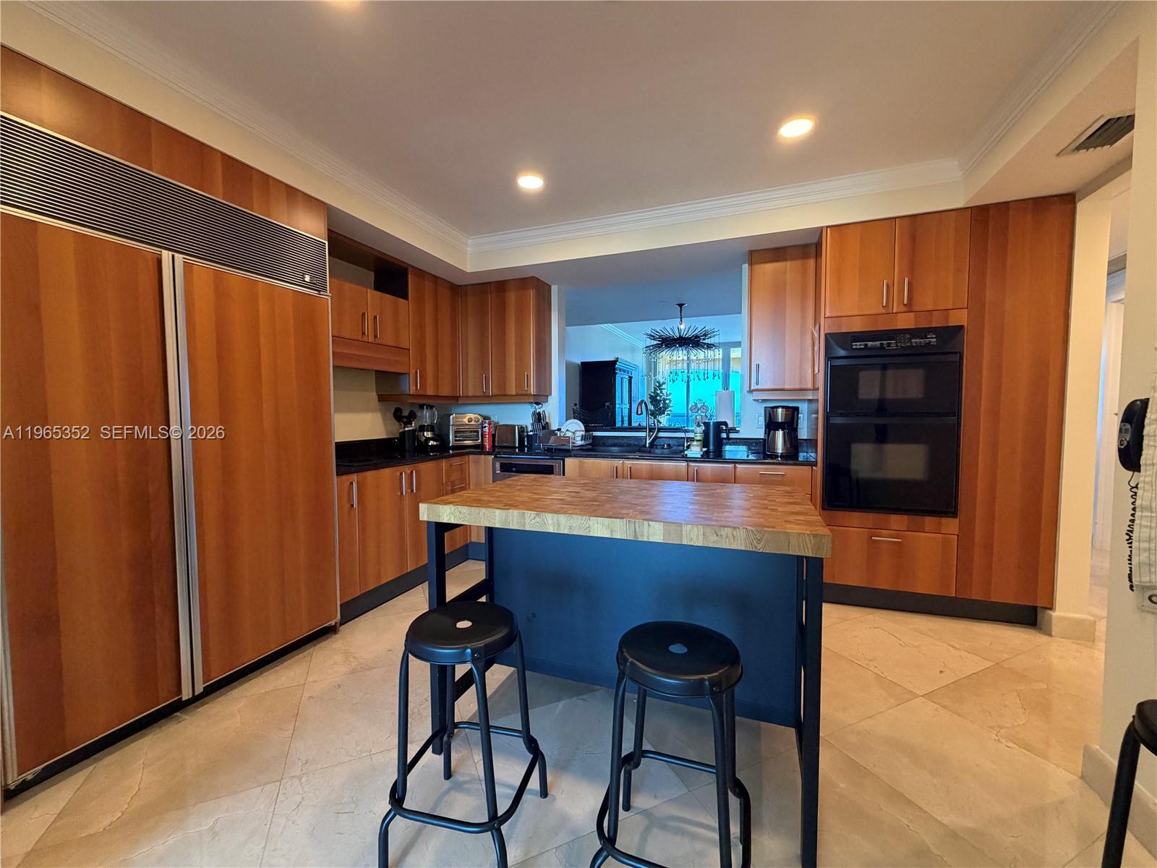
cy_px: 434
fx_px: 468
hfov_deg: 102.1
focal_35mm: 14
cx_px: 578
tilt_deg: -2.6
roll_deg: +0.5
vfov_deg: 85.7
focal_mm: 2.22
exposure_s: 1/60
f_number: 2.2
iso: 320
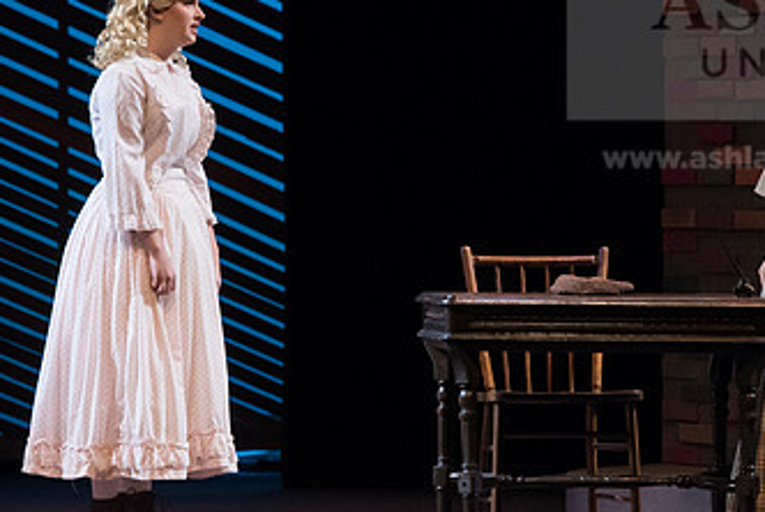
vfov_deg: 5.4
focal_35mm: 253
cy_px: 206
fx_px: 5381
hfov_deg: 8.1
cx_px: 498
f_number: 2.8
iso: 4000
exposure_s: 1/250
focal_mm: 145
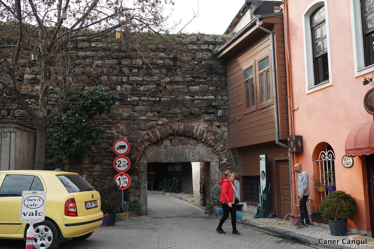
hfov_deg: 53.1
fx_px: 374
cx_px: 184
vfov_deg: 36.9
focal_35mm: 36
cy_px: 125
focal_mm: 35
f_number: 5
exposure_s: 1/160
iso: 100
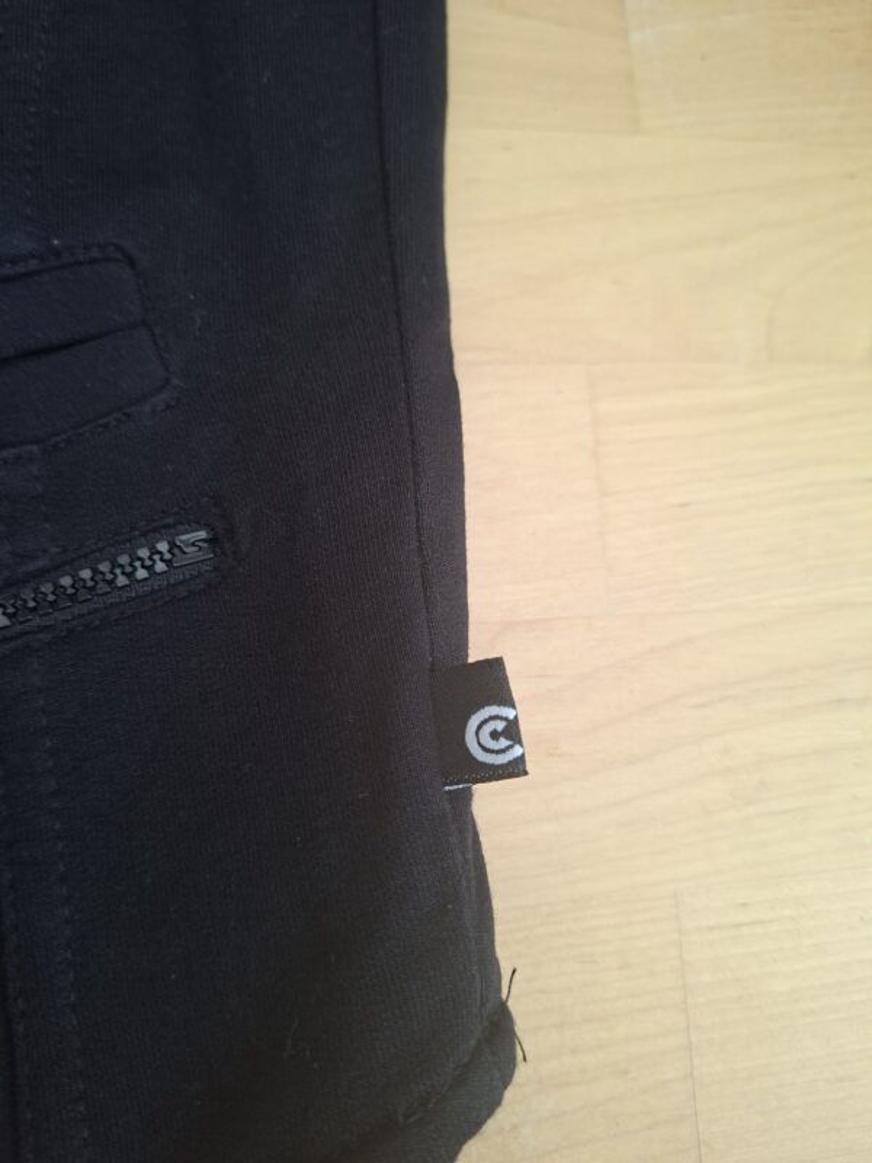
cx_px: 436
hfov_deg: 58.9
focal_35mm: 23
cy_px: 582
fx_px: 773
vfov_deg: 73.9
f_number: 1.8
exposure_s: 1/120
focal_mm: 5.54
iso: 125
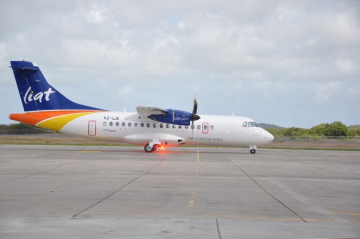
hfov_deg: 19.5
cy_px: 120
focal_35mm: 105
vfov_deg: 13.0
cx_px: 180
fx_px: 1049
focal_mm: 70
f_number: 6.3
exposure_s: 1/640
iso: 200
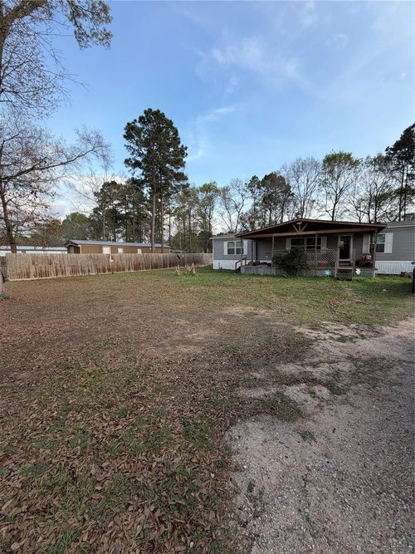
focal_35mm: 14
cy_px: 277
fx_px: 224
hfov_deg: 85.7
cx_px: 208
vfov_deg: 102.1
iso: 40
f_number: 2.2
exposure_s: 1/518
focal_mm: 2.22
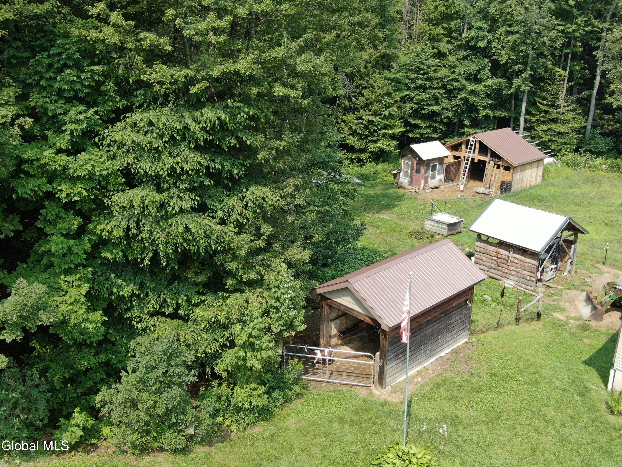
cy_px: 234
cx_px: 311
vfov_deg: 39.7
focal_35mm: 36
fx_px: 647
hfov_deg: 51.4
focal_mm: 6.21
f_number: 3.3
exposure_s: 1/320
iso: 100
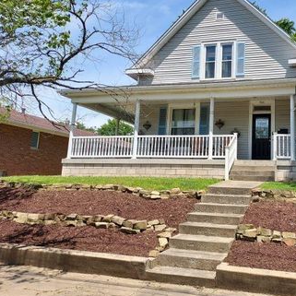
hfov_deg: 47.5
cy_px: 128
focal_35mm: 33
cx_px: 229
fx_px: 319
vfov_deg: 49.6
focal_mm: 4.6
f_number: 1.8
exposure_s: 1/1007
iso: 40
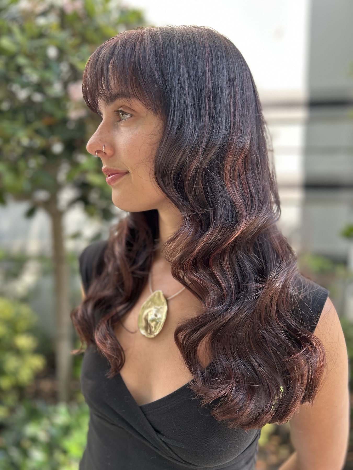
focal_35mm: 26
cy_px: 235
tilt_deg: -7.7
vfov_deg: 67.3
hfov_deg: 53.1
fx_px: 354
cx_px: 176
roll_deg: +0.2
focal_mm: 5.7
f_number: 1.5
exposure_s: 1/298
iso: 50
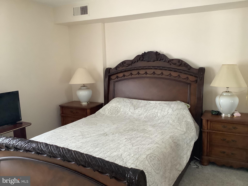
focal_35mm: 31
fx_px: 222
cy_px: 93
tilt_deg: -10.6
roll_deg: +2.1
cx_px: 124
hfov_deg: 58.4
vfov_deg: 45.4
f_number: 2.4
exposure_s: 1/40
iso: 250
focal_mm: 3.3
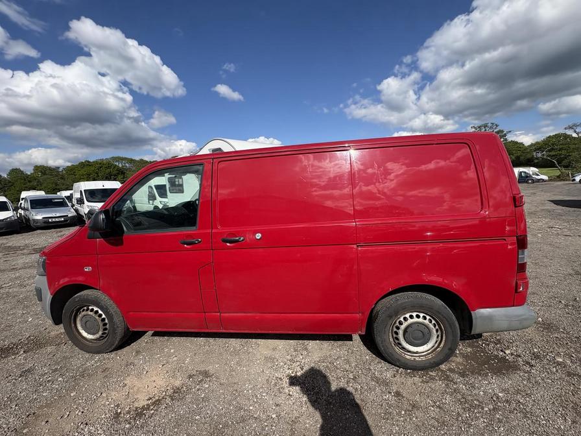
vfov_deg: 85.7
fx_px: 235
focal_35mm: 14
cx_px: 290
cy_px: 218
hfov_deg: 102.1
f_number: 2.2
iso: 64
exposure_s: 1/1880
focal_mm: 2.22
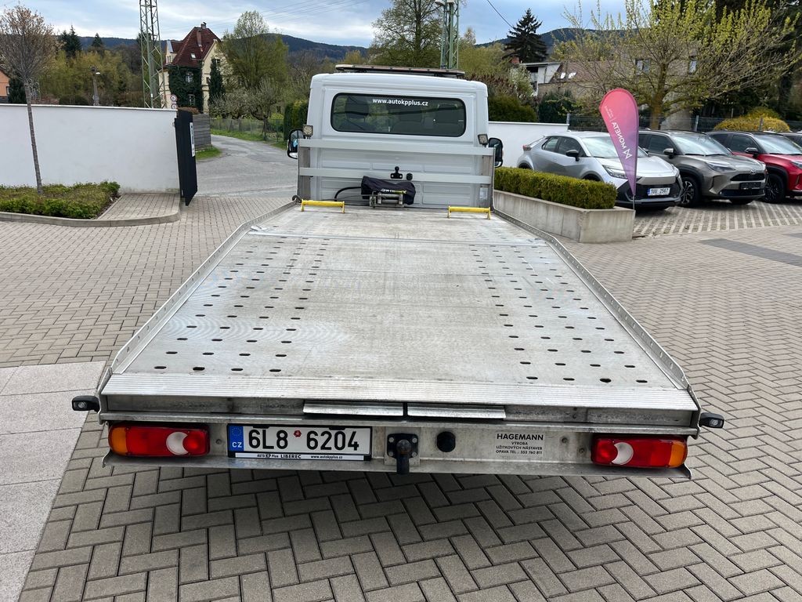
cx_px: 401
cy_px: 301
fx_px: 602
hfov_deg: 67.3
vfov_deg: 53.1
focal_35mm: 26
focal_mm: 5.1
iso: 50
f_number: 1.6
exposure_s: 1/2410
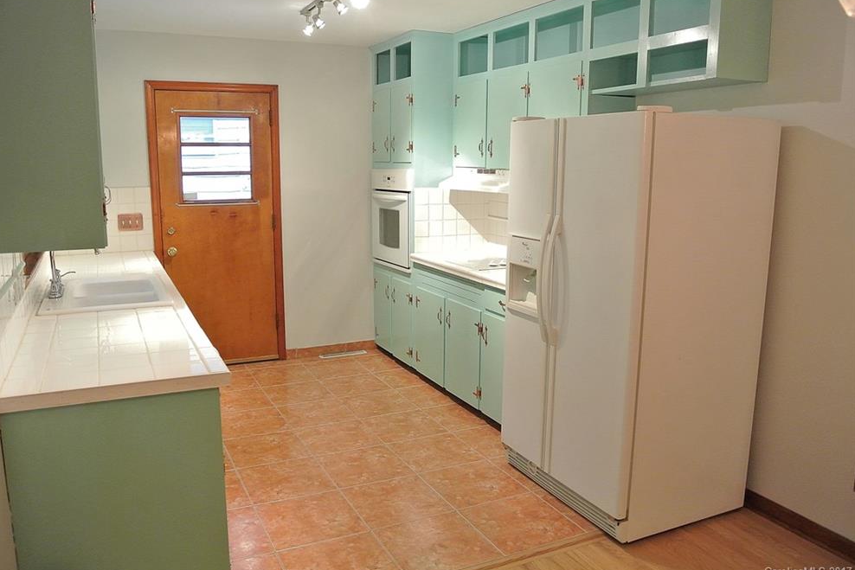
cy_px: 284
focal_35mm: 28
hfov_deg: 65.5
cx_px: 415
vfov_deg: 46.4
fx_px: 665
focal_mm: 10
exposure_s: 1/30
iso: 800
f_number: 3.5
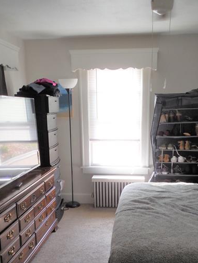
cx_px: 107
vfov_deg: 47.2
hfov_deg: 37.7
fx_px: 290
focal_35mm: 38
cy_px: 196
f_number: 3.3
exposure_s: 1/30
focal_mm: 4.5
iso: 125
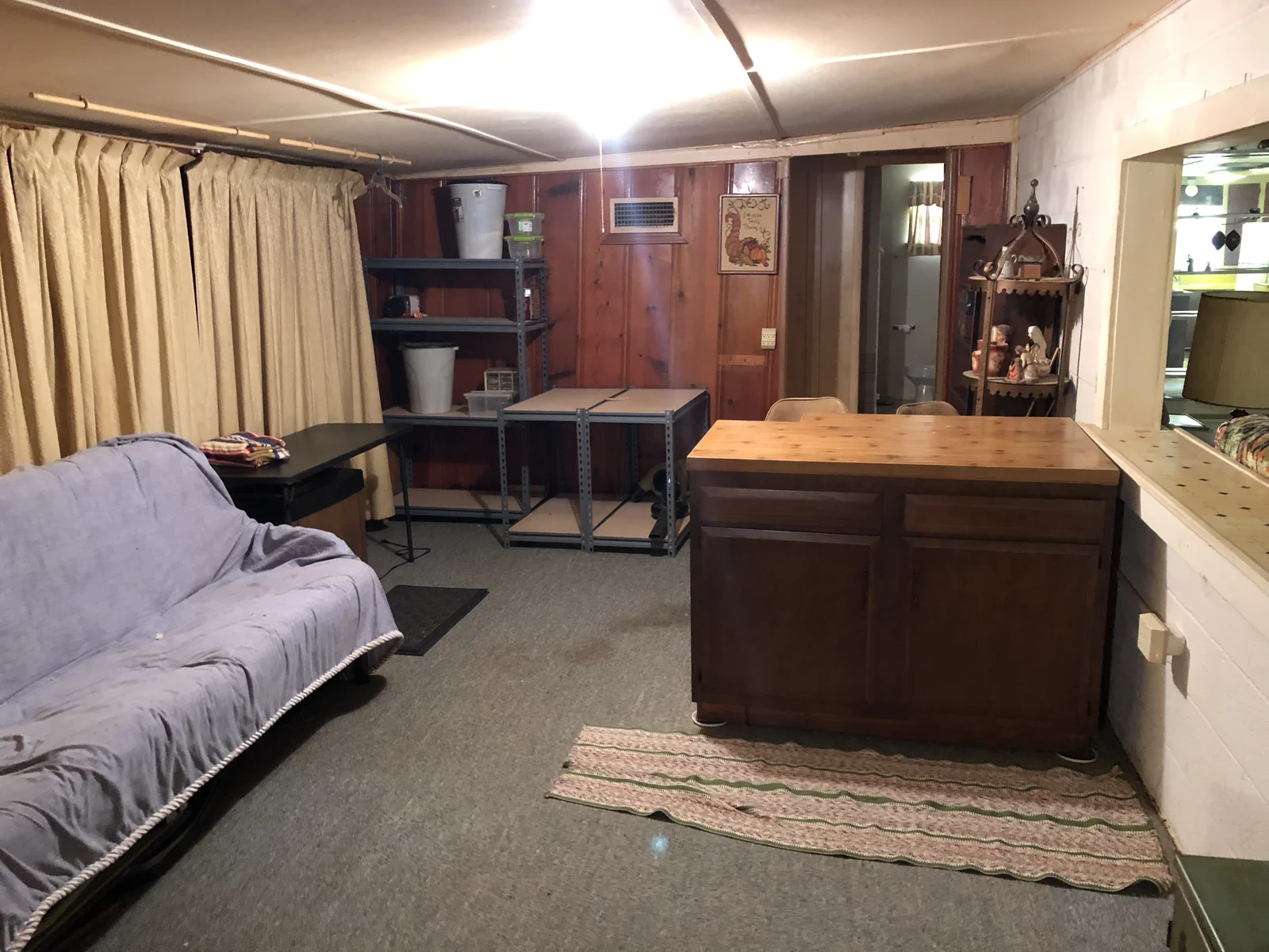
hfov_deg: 63.4
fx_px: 1026
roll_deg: +1.4
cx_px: 634
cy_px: 476
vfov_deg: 49.7
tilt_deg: -12.5
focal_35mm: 28
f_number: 1.8
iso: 100
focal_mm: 3.99
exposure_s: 1/5
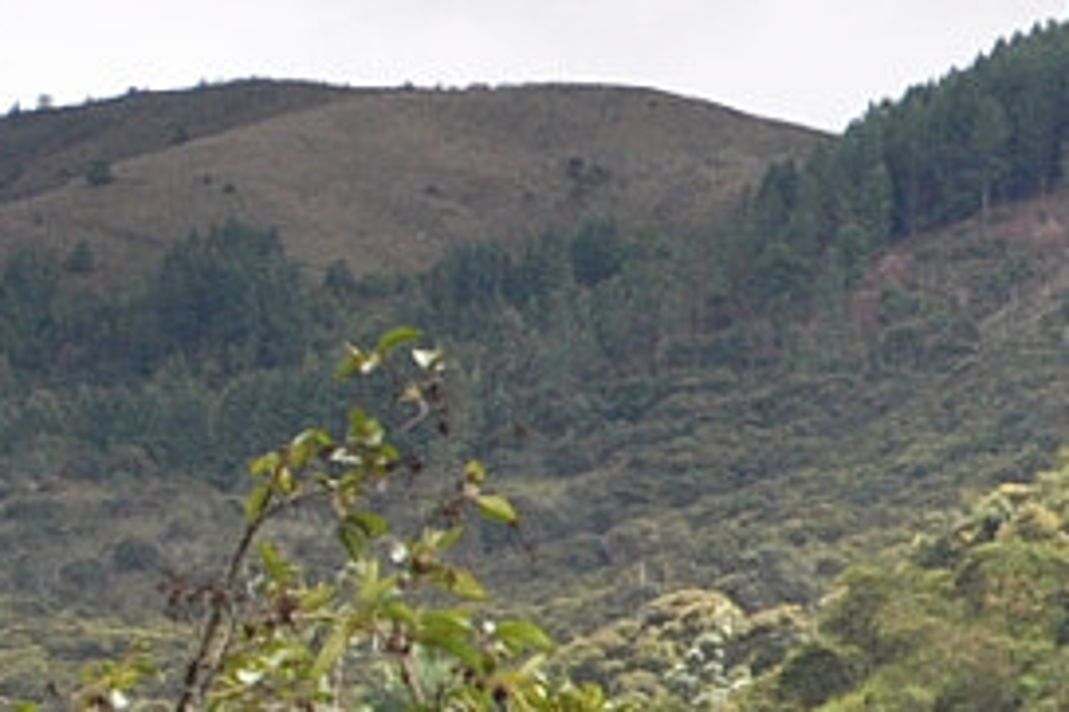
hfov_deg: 4.1
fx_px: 14421
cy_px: -37
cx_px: 2865
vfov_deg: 2.8
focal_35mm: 486
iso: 200
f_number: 9
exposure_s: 1/160
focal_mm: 55
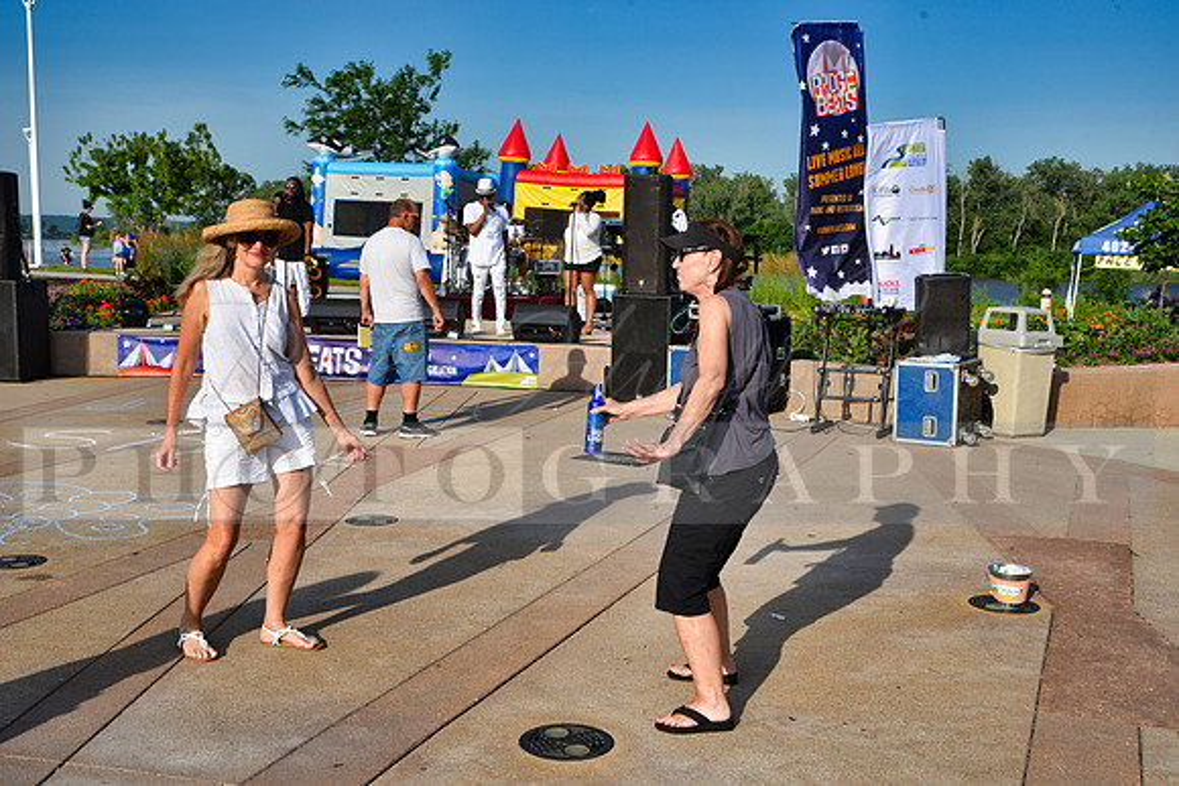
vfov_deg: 33.4
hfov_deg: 48.4
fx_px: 1310
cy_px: 393
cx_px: 590
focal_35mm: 40
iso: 200
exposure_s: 1/400
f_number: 10
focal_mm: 40
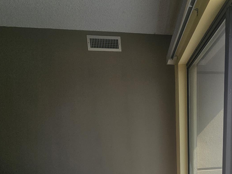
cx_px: 179
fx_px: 168
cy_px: 160
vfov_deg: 48.5
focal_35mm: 25
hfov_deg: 64.5
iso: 50
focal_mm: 2.2
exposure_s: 1/944
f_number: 2.2
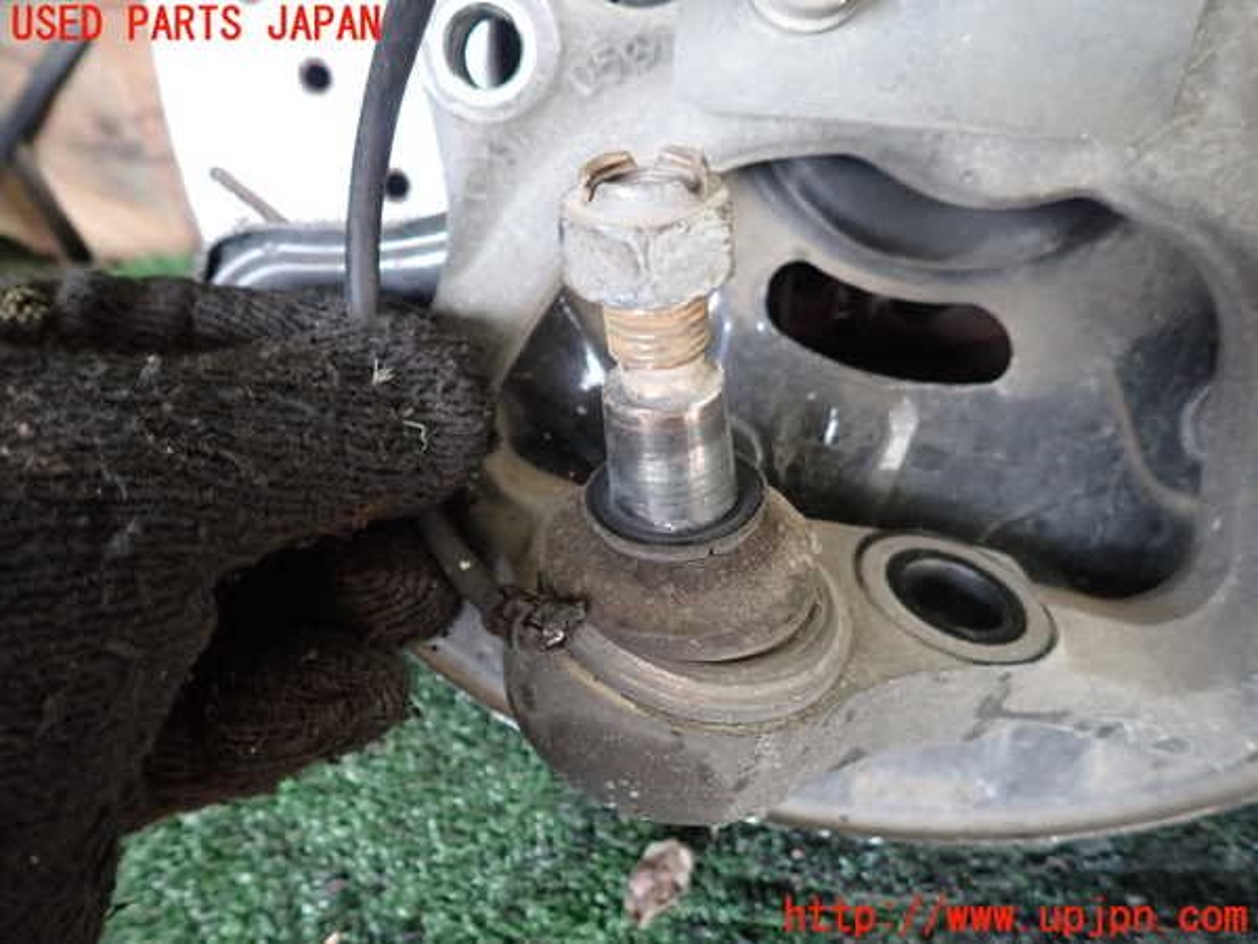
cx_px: 629
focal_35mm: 25
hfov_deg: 69.4
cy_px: 472
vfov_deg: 54.9
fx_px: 909
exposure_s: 1/30
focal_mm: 4.5
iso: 640
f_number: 2
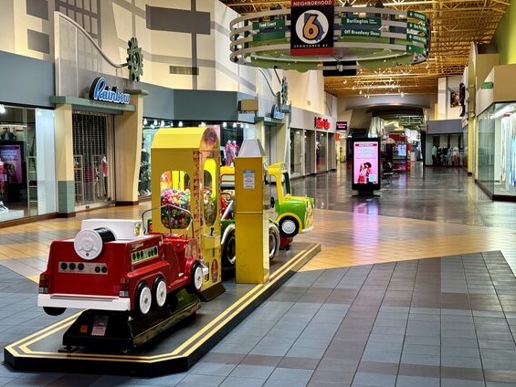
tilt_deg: -4.5
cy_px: 194
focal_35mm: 51
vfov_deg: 28.6
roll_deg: -0.5
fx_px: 760
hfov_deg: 37.5
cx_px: 258
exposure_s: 1/60
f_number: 1.78
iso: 125
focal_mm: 6.86
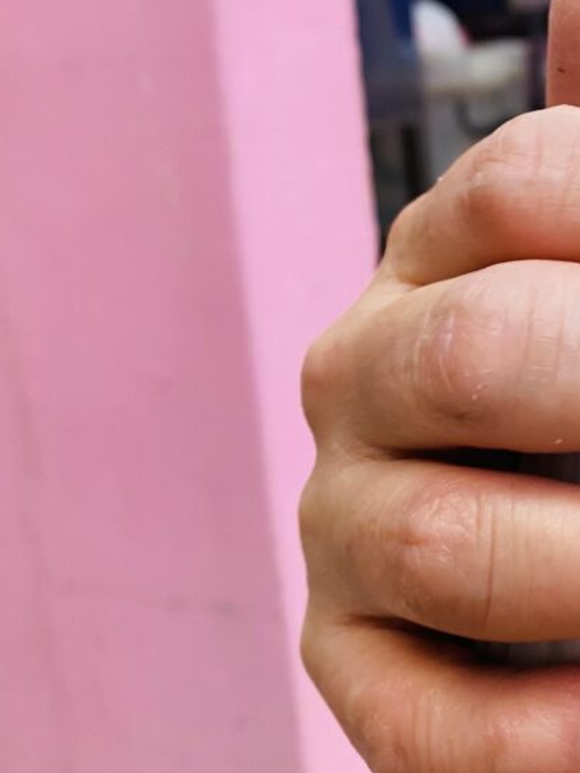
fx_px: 1206
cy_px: 249
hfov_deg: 24.7
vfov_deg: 35.2
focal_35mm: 54
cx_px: 682
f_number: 1.8
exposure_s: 1/50
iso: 80
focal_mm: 4.25
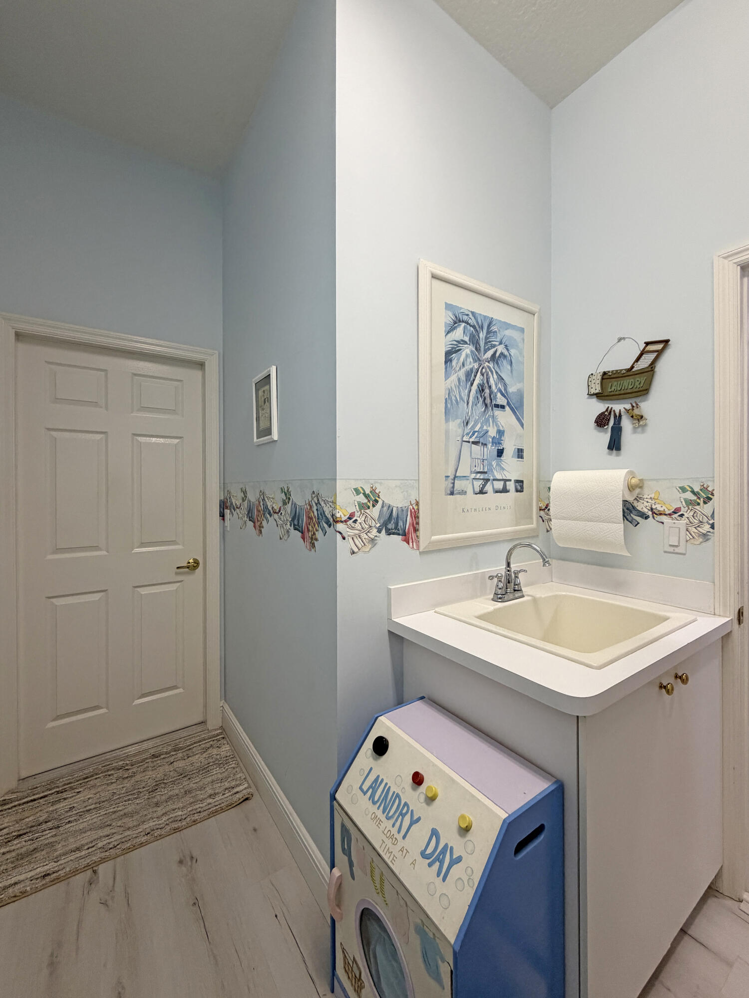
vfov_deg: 102.1
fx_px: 404
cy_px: 499
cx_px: 374
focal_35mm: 14
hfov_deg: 85.7
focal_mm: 2.22
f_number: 2.2
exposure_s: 1/120
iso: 200
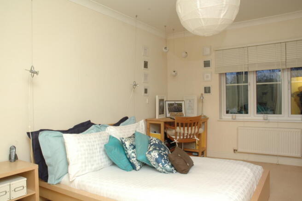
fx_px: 226
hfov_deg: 67.4
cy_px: 100
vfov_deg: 47.8
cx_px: 151
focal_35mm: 27
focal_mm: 18
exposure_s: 8
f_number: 11
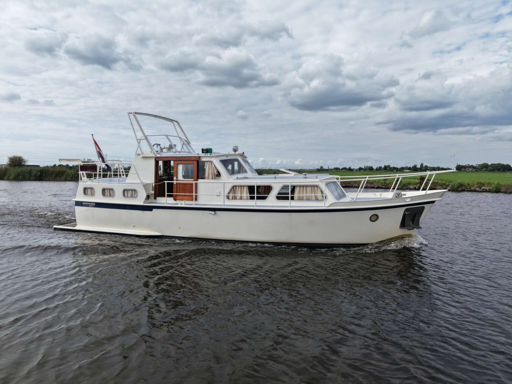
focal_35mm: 24
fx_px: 355
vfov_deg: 56.8
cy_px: 192
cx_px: 256
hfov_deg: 71.6
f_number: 1.8
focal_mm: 8.67
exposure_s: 1/3000
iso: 160
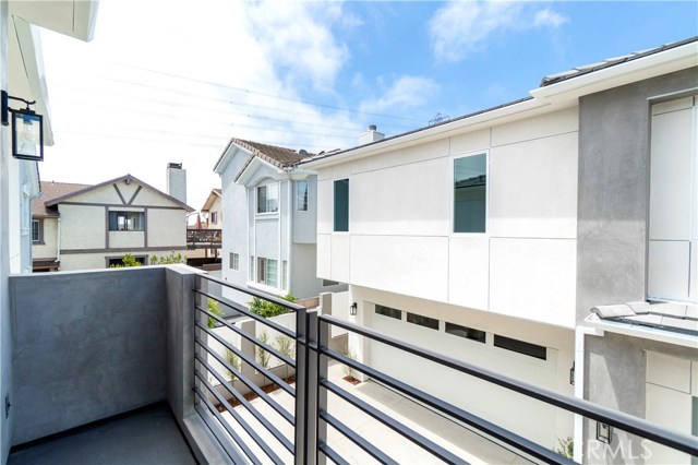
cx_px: 349
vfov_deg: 77.3
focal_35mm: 15
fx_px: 291
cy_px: 232
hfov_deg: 100.4
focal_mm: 10
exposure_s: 1/500
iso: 320
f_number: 7.1
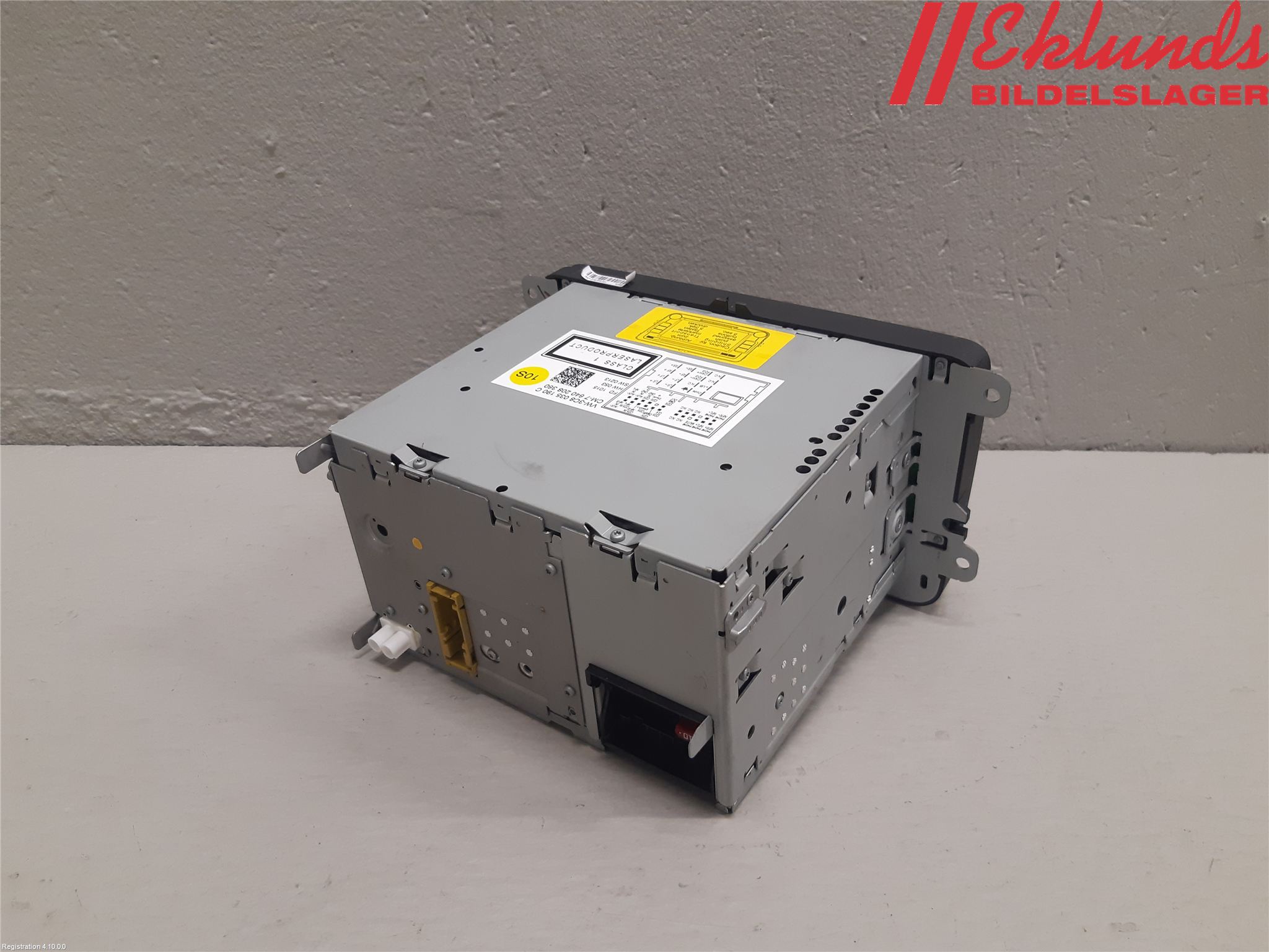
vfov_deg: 53.1
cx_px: 634
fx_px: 953
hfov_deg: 67.3
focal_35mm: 26
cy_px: 476
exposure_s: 1/50
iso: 125
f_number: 1.7
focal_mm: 3.93
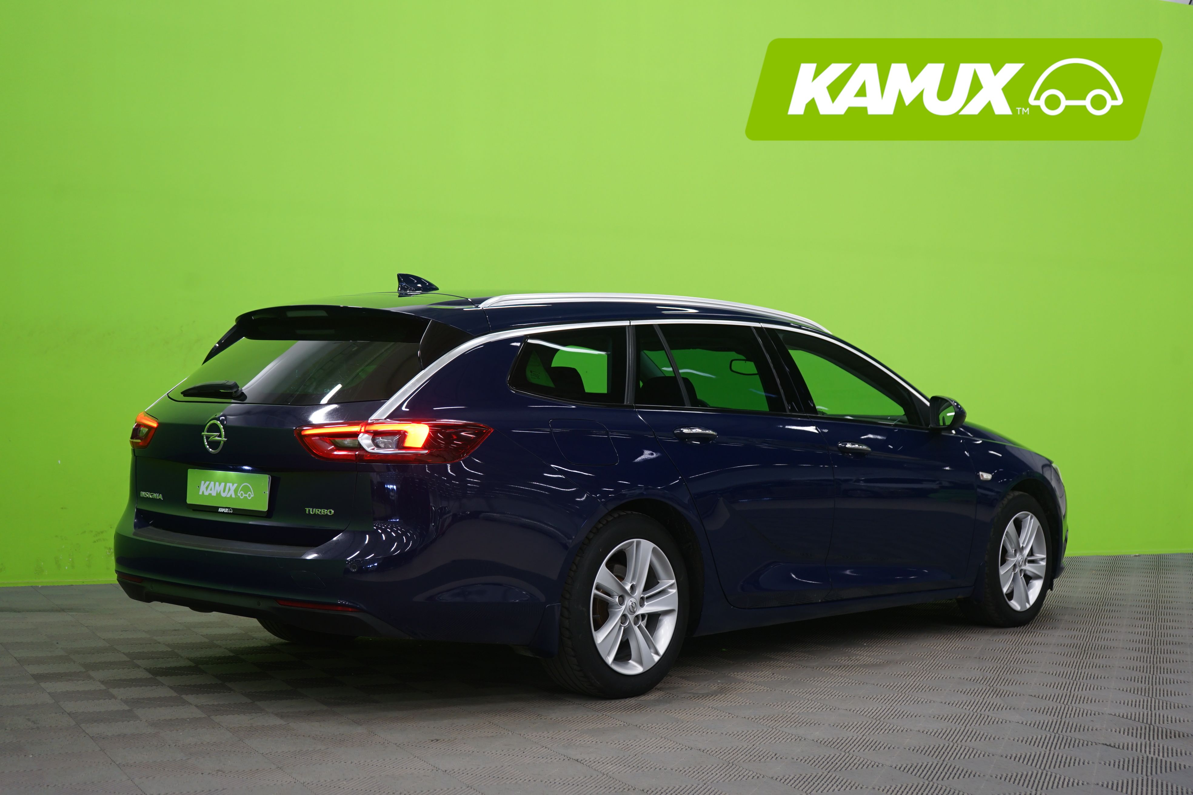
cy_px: 398
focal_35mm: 49
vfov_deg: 27.5
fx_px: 1624
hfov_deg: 40.3
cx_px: 596
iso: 400
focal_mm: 49
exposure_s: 1/8
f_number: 5
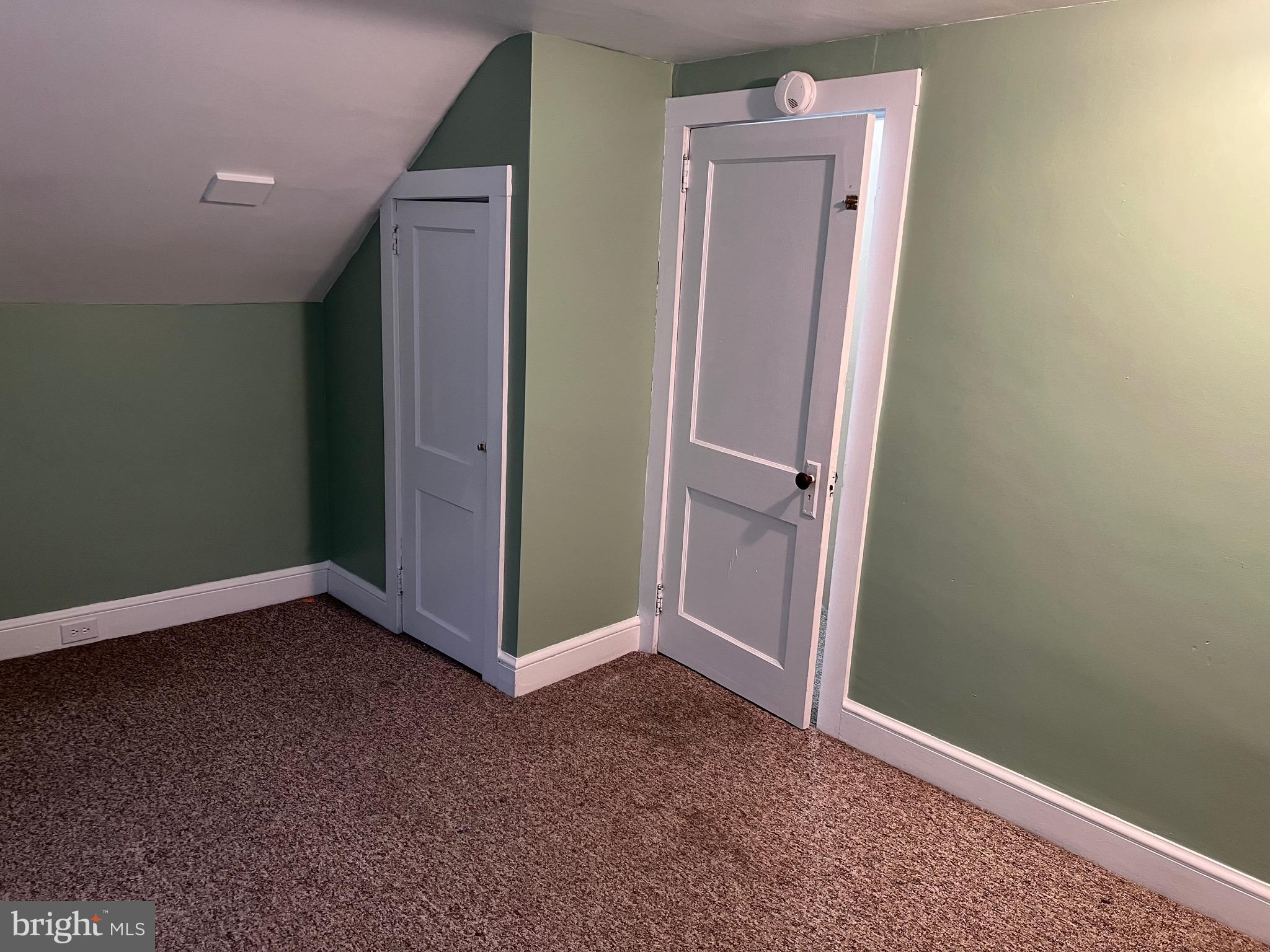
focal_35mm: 26
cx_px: 635
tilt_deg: -15.0
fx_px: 954
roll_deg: -3.2
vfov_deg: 53.1
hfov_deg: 67.3
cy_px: 476
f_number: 1.5
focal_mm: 5.7
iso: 250
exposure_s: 1/60
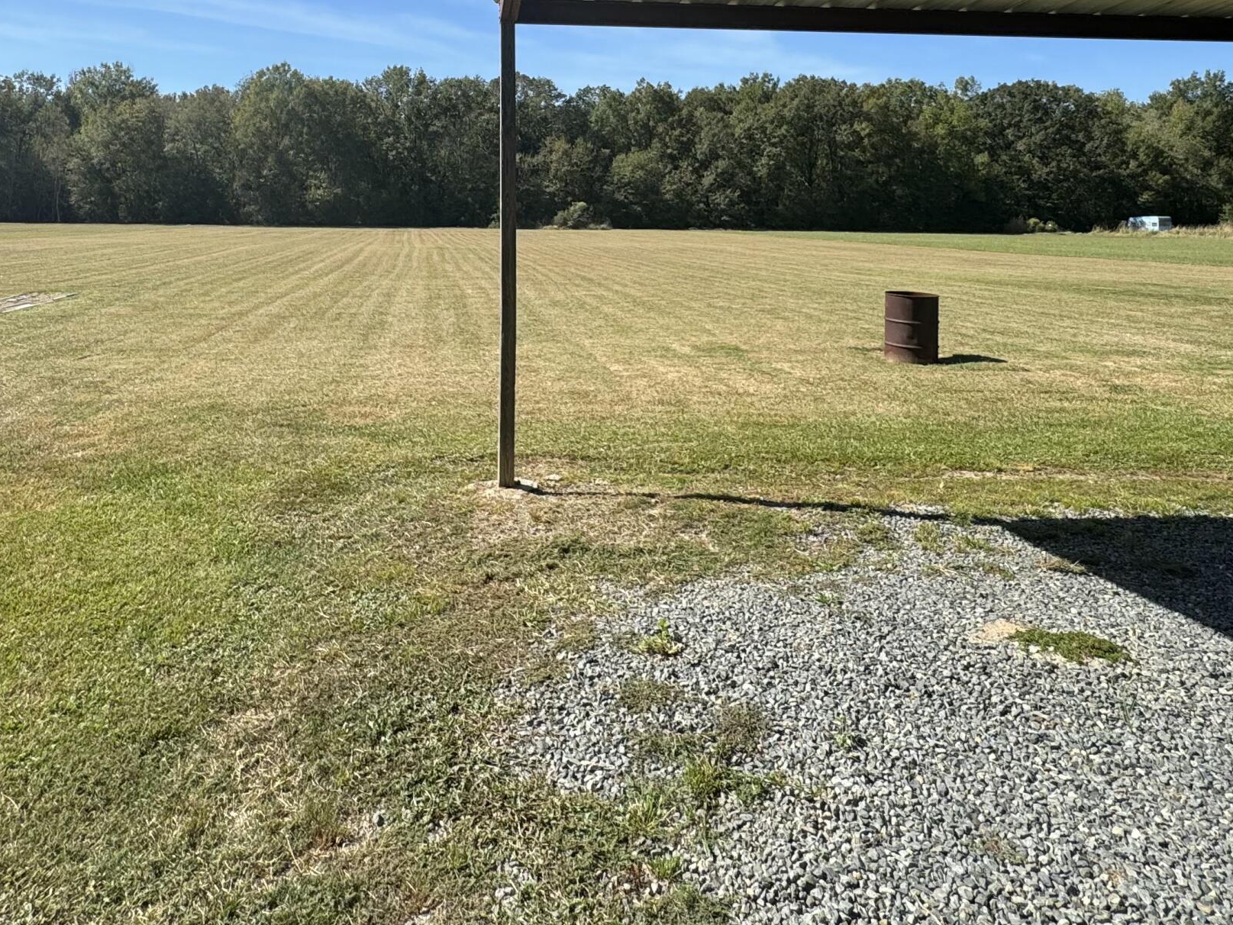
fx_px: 926
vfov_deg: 48.8
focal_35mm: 26
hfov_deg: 66.9
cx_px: 525
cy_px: 138
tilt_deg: +5.9
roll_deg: -1.8
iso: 50
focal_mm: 2.22
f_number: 2.2
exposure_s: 1/1506
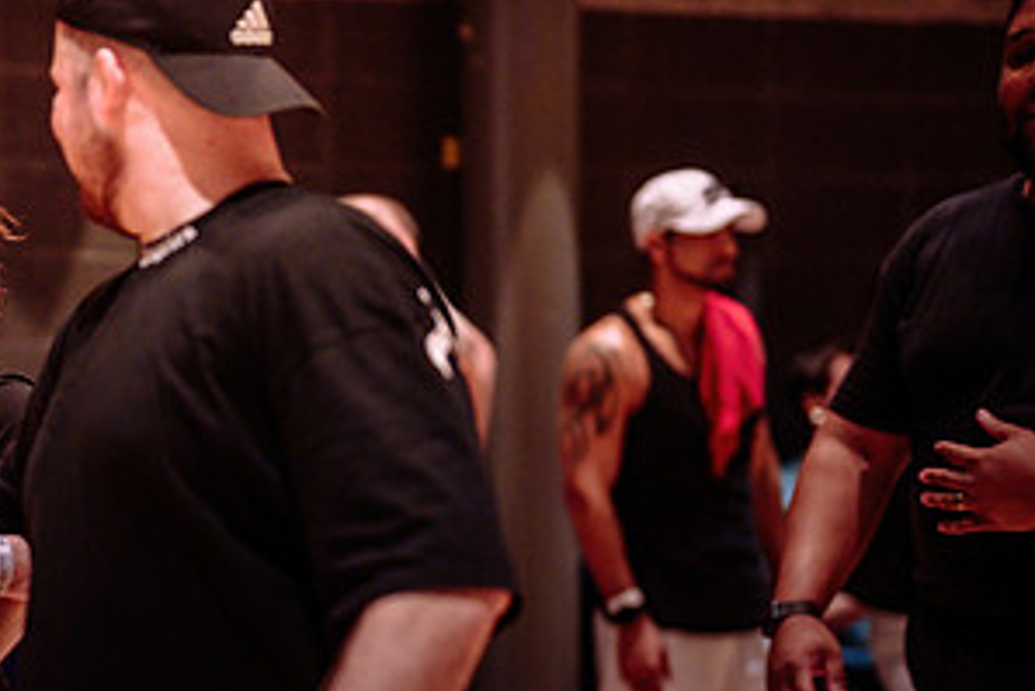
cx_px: 114
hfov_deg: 18.5
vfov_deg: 12.6
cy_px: 483
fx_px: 3135
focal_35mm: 109
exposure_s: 1/200
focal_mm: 50
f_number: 1.2
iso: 1600
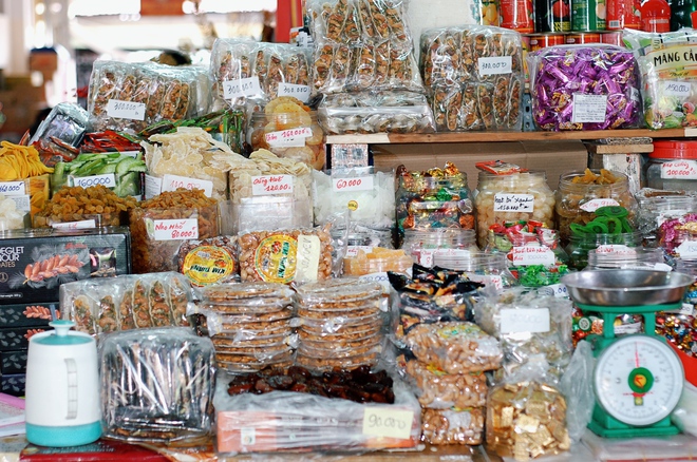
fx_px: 1450
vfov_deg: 18.1
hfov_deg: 27.0
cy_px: 231
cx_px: 348
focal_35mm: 75
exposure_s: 1/60
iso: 400
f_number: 2.8
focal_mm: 50
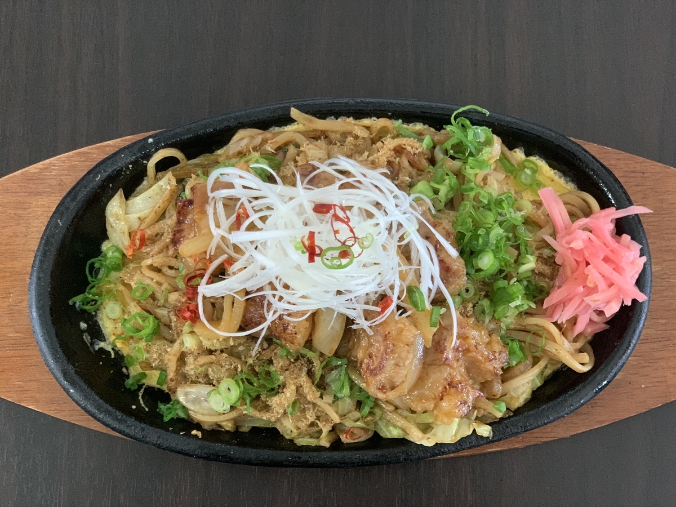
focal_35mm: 52
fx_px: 1015
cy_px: 254
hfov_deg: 36.8
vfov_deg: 28.0
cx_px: 338
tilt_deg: -78.8
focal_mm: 6
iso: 320
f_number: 2.4
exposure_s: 1/40
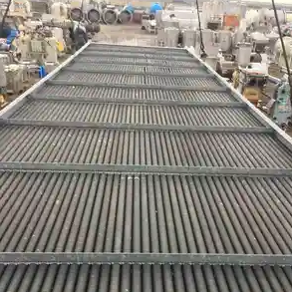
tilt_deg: -27.0
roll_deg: -3.9
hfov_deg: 47.2
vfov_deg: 46.5
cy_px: 193
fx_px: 334
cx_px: 148
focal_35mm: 35
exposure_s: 1/60
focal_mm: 4.15
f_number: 2.2
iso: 25
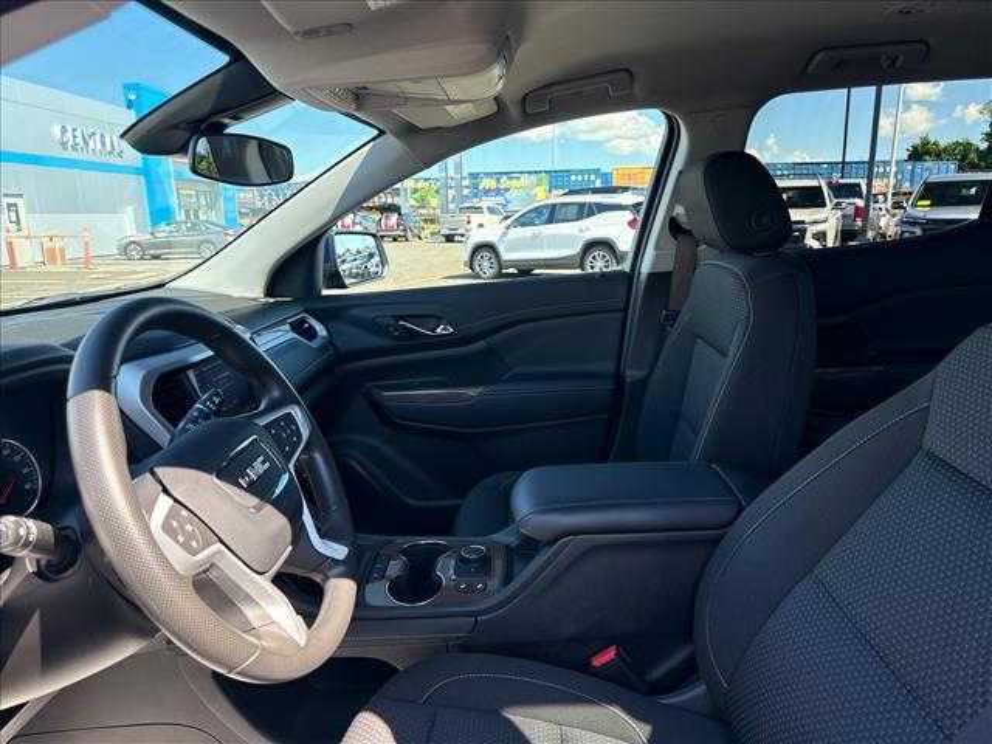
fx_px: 688
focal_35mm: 24
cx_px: 496
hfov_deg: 71.6
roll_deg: +1.4
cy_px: 372
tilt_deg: -13.1
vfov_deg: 56.8
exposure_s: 1/237
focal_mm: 6.76
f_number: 1.78
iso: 125
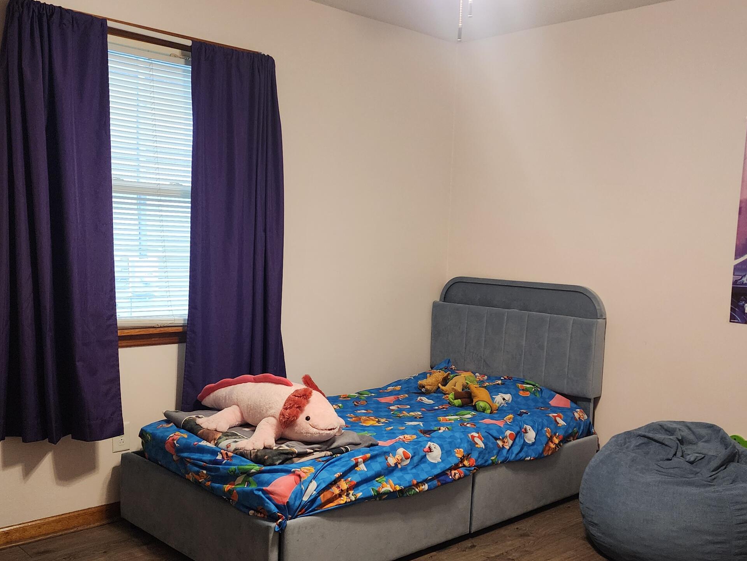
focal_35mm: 36
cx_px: 397
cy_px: 332
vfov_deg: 39.5
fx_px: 777
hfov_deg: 51.3
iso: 400
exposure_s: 1/120
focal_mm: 6.4
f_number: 1.8
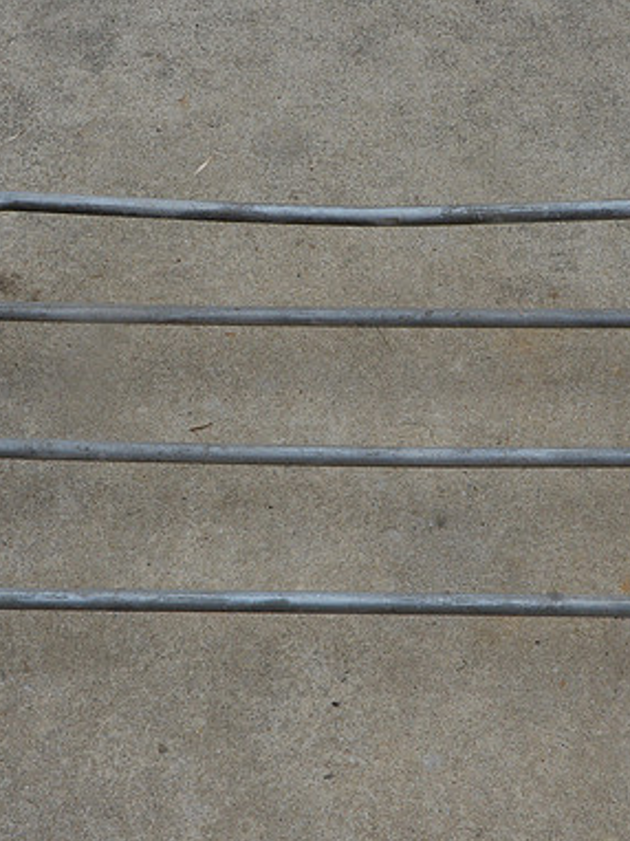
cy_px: 420
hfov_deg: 21.0
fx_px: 1701
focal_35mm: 70
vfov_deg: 27.8
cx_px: 330
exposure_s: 1/800
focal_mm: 32
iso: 800
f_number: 14
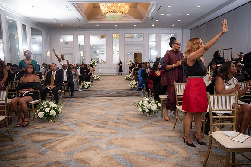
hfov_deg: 73.8
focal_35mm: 24
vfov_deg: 53.1
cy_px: 84
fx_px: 167
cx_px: 126
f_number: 2.8
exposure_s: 1/200
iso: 800
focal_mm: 24
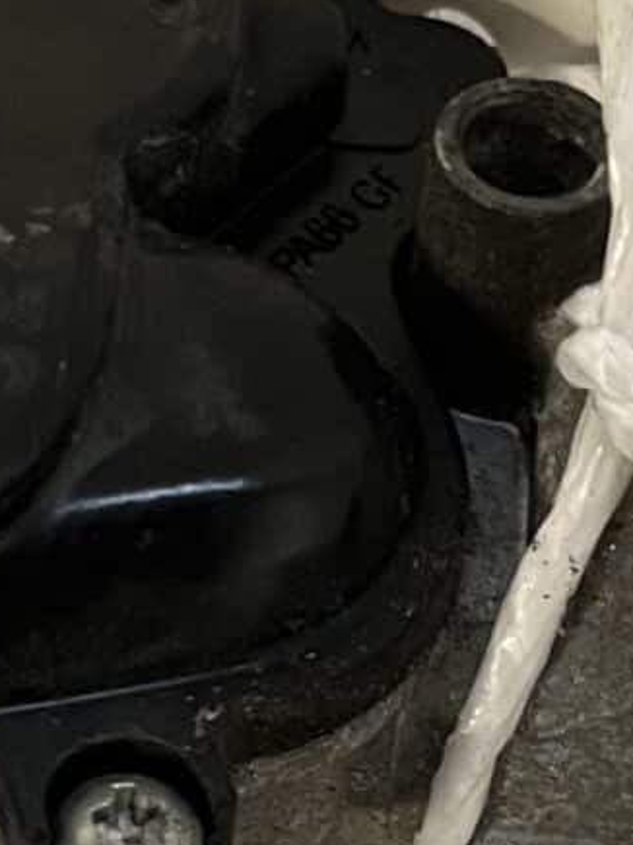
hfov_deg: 9.7
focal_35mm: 153
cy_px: 855
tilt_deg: -76.3
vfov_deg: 12.7
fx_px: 3732
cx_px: 476
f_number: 1.6
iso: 125
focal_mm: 5.1
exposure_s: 1/50
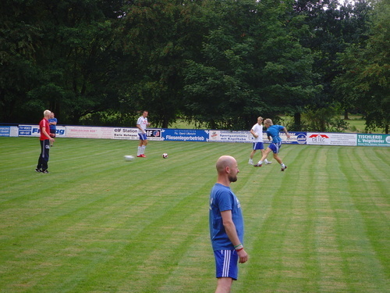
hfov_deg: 16.8
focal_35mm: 117
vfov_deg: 12.7
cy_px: 146
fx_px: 1318
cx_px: 195
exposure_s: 1/125
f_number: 4.5
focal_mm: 19.8
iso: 100
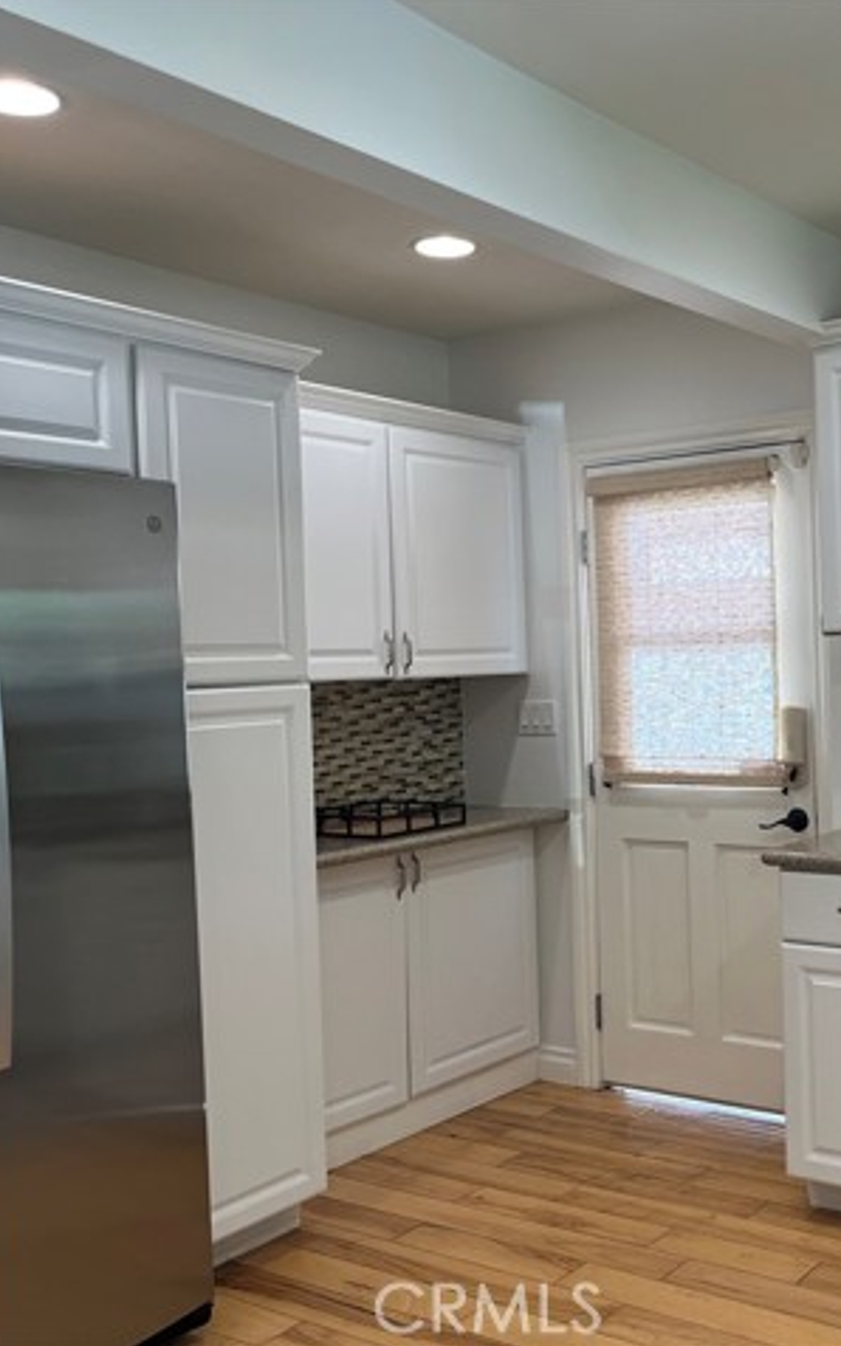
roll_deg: +2.6
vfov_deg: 52.8
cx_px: 700
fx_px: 1357
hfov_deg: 33.2
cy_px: 672
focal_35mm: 37
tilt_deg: +0.2
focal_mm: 5.1
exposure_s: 1/120
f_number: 1.6
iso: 100
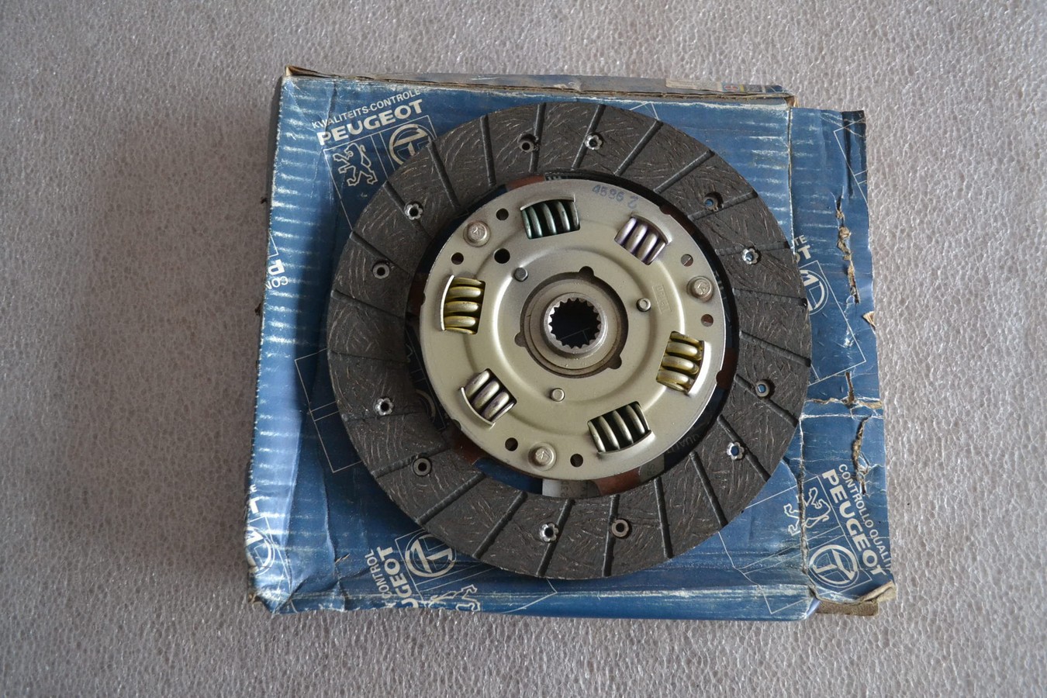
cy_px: 349
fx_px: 872
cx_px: 524
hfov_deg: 61.9
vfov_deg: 43.6
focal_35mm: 30
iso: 2000
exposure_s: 1/60
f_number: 3.8
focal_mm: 20
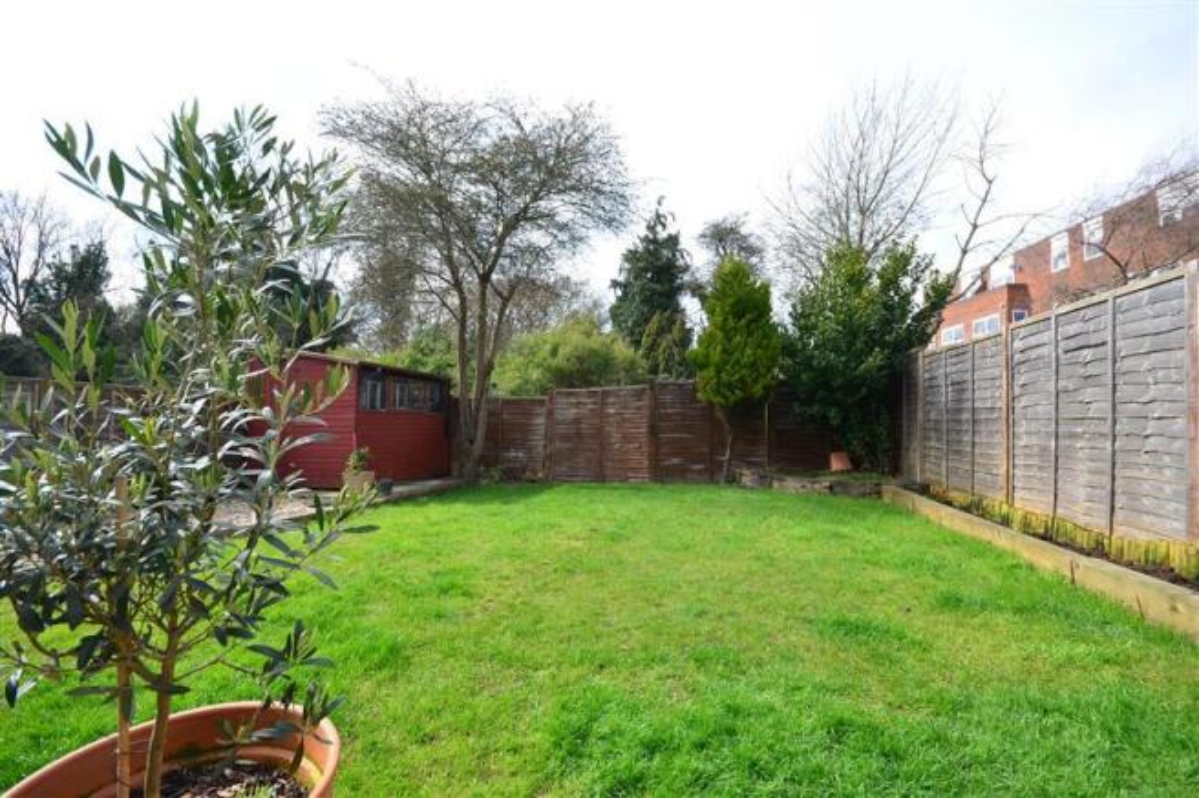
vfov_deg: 77.3
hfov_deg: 100.4
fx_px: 499
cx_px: 600
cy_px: 399
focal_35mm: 15
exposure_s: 1/320
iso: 400
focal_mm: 10
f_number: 10
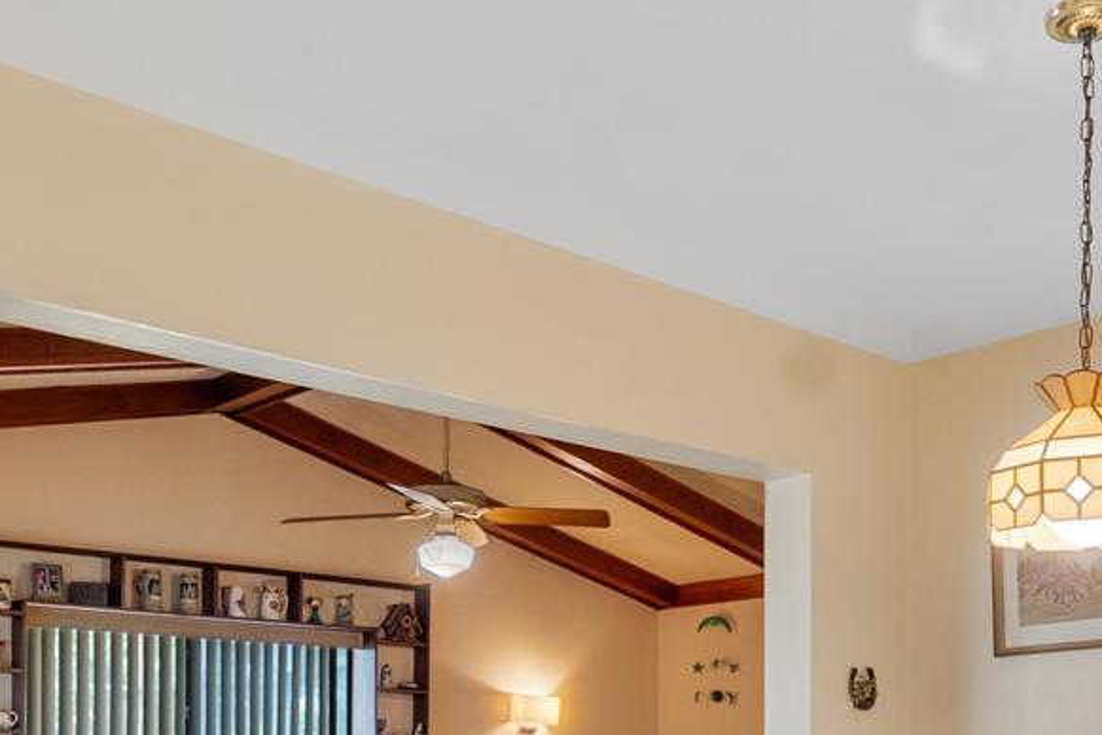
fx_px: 1389
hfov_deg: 42.7
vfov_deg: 27.9
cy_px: 733
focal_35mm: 45
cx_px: 740
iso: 320
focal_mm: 11
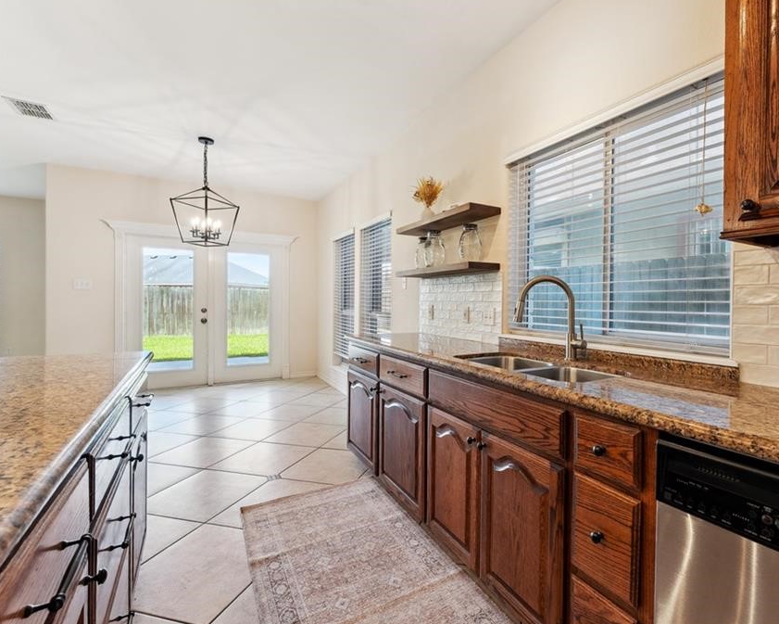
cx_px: 453
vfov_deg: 80.4
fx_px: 369
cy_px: 309
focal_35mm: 16
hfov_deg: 92.3
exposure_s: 1/8
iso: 200
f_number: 9
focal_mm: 14
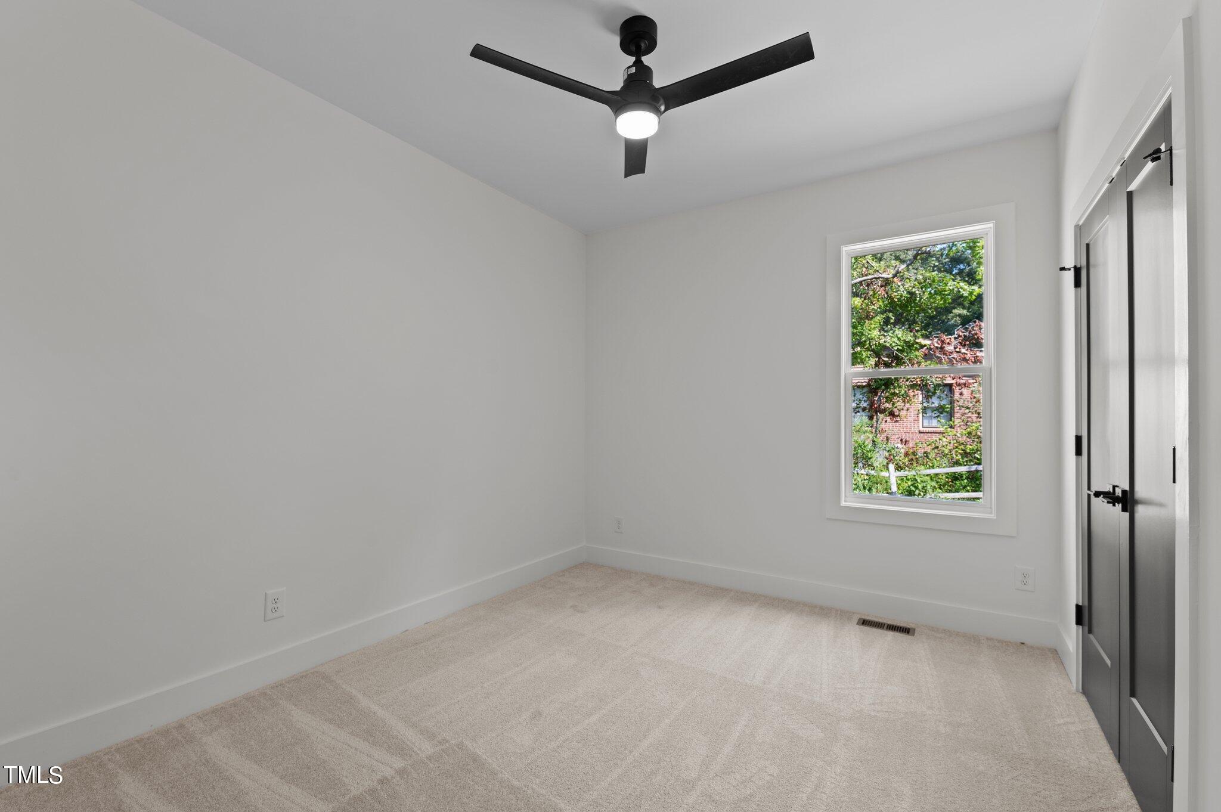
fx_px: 508
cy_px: 406
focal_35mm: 15
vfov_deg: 77.2
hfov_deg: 100.4
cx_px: 610
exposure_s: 1/8
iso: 400
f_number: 6.3
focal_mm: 15
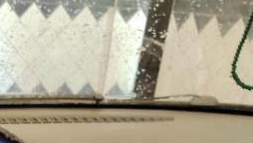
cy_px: 232
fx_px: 450
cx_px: -19
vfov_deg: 16.0
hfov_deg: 28.8
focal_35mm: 67
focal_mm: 5.25
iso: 2347
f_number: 1.75
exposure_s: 1/50
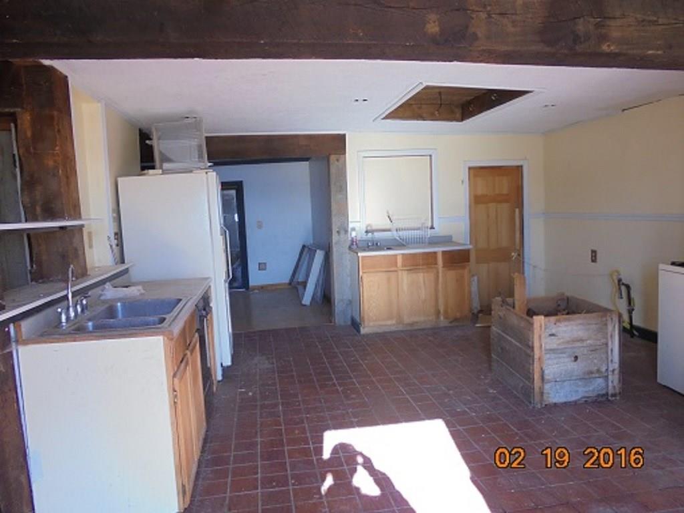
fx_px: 514
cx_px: 342
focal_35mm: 26
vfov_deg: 53.1
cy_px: 256
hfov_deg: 67.3
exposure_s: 1/30
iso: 100
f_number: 3.5
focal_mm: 4.6
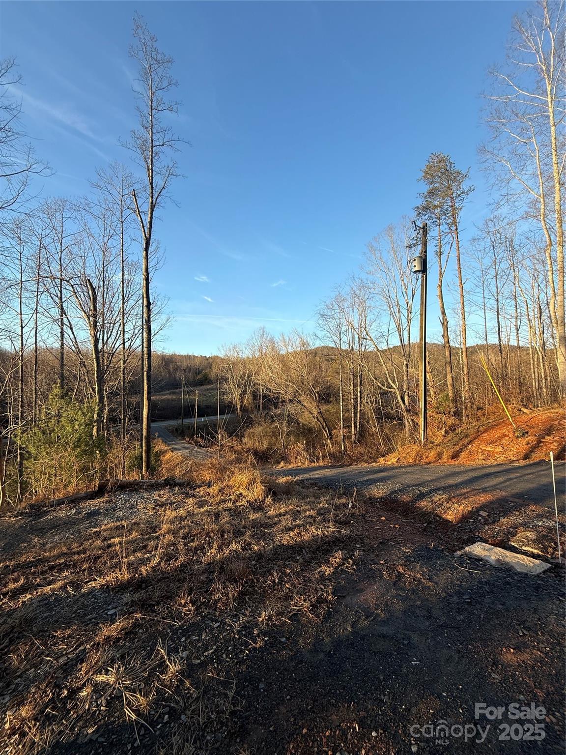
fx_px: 305
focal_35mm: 14
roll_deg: -0.5
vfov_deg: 102.1
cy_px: 378
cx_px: 283
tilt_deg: +3.7
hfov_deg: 85.7
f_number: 2.2
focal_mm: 2.22
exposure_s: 1/535
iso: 50
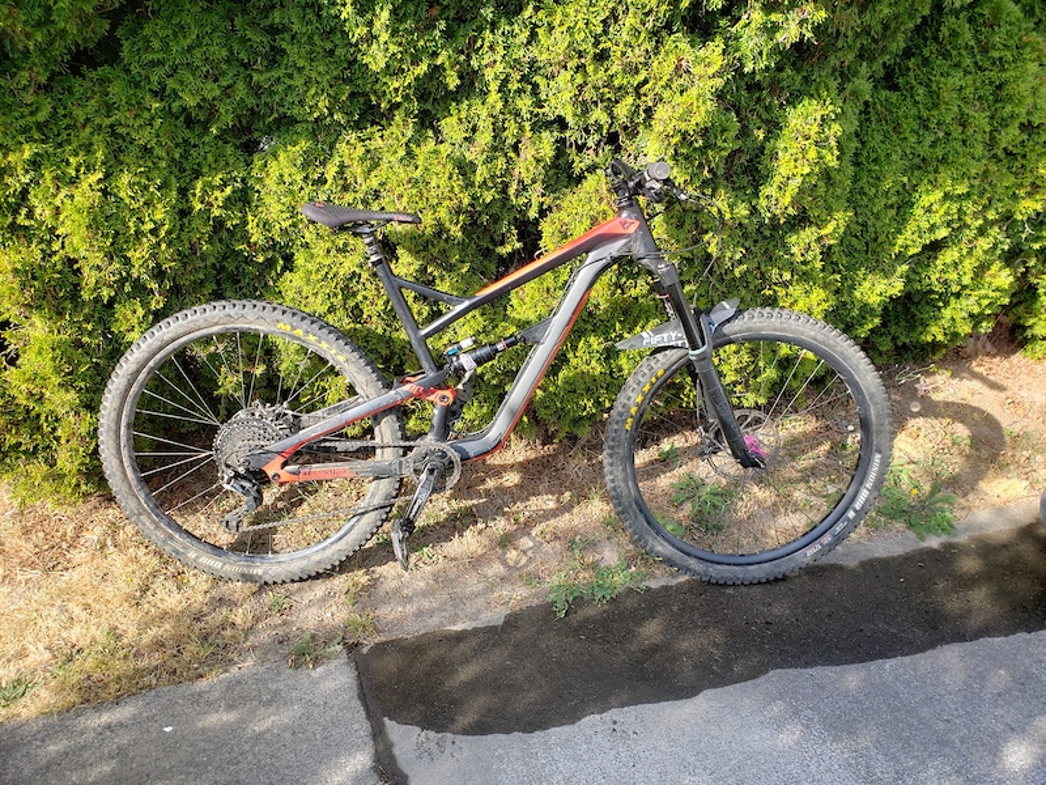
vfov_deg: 53.1
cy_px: 392
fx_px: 786
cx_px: 523
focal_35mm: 26
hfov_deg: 67.3
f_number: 2.4
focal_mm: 4.3
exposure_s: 1/228
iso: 50
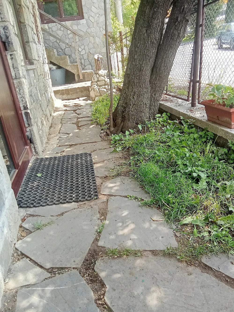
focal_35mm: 28
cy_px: 156
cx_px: 117
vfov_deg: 63.4
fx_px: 252
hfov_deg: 49.8
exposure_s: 1/175
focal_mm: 2.78
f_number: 2
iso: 100
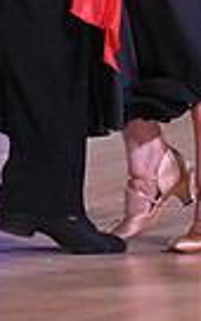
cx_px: 70
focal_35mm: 869
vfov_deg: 2.4
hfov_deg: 1.5
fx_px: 7616
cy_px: -288
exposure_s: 1/500
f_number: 5
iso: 3200
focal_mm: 200
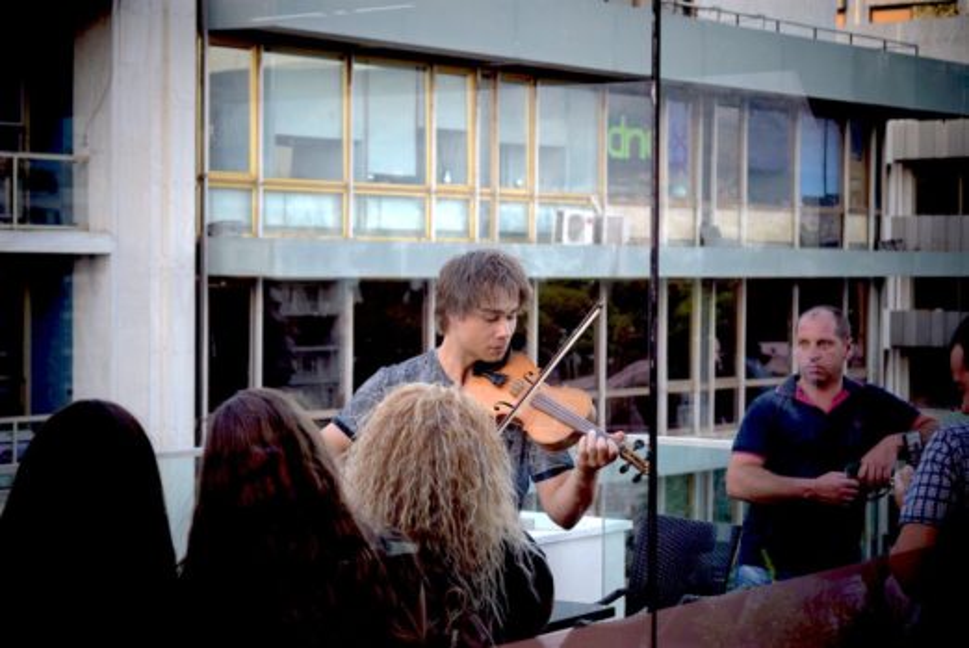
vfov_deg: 16.6
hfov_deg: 24.6
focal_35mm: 82
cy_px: 324
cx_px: 484
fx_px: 2222
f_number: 5.6
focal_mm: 55
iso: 720
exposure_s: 1/60
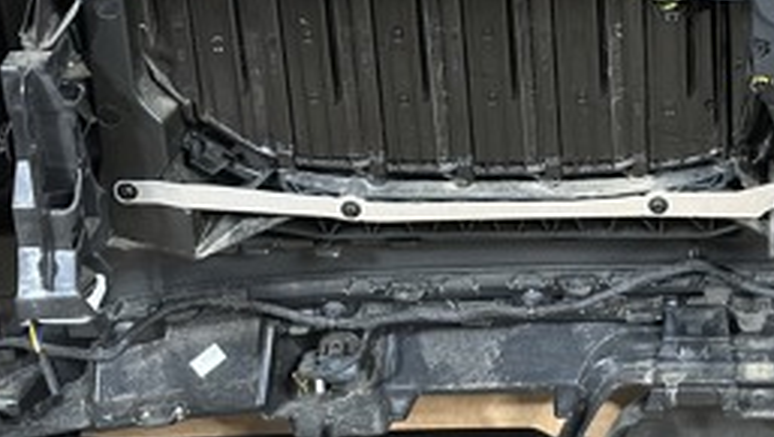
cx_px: 723
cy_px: 152
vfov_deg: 9.3
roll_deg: +2.3
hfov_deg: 16.2
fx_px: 2670
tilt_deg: -33.1
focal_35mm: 130
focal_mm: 6.86
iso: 500
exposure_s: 1/33
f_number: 1.78
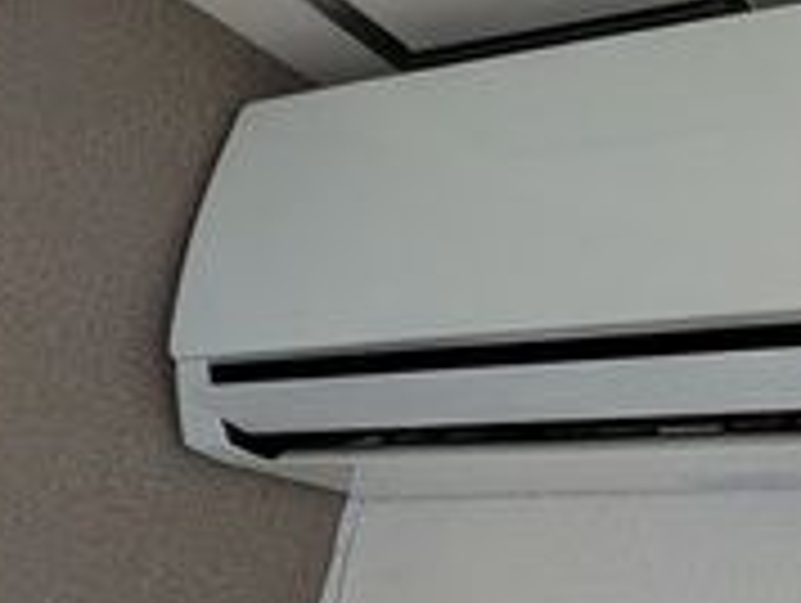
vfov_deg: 32.9
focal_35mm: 44
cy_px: 248
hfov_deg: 35.8
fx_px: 1020
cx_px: 904
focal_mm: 1.85
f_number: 2.2
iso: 104
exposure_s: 1/139
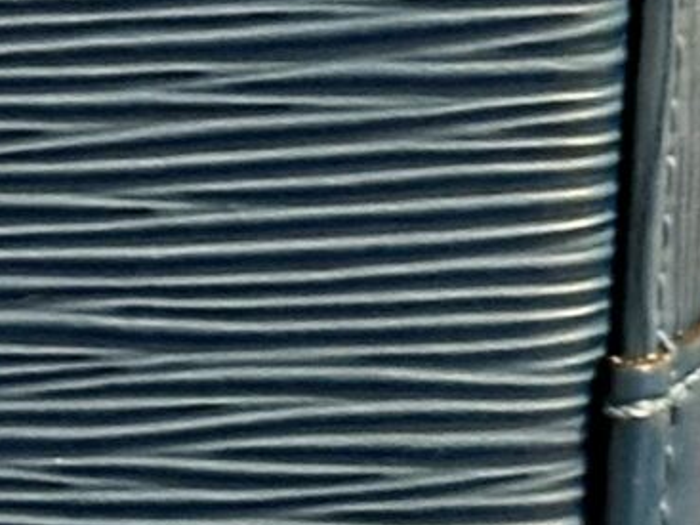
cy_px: 292
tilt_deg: -34.9
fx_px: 6772
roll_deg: -1.3
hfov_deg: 5.6
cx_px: -1177
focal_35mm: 335
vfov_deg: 4.4
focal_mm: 6.86
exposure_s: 1/33
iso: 250
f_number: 1.78
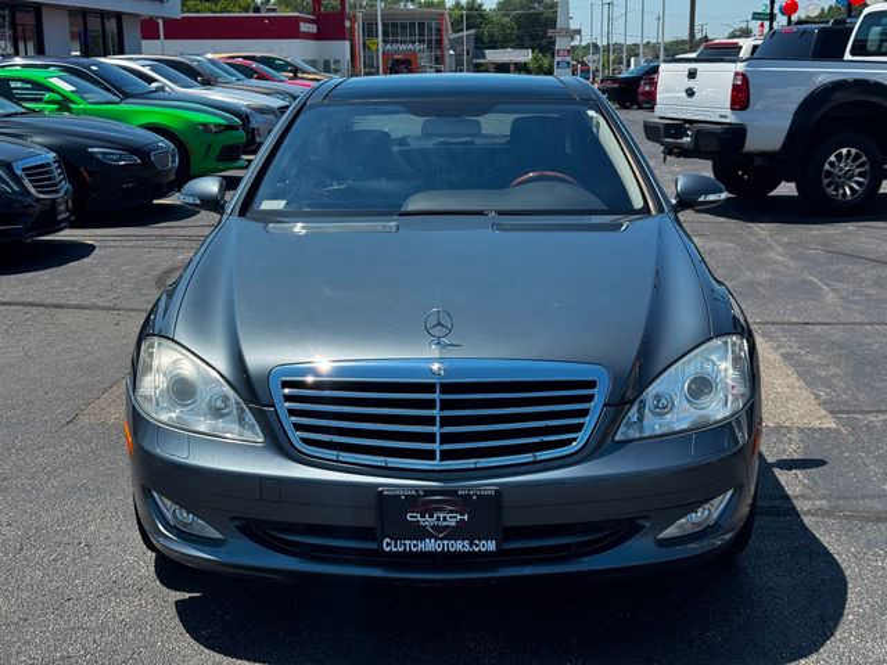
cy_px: 332
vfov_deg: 30.3
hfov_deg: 39.7
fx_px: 1230
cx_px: 444
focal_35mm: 48
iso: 64
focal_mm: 6.76
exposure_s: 1/3425
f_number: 1.78
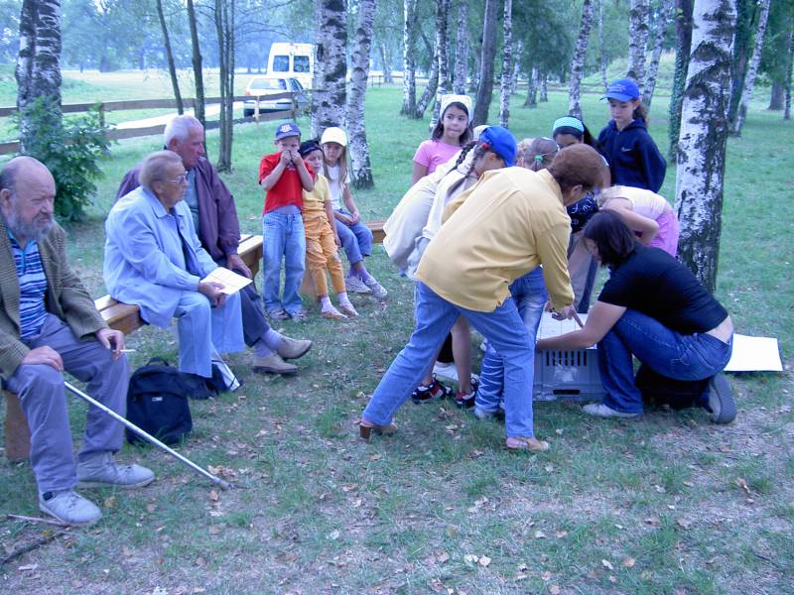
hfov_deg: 47.9
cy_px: 298
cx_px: 397
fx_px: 895
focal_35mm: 39
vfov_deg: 36.8
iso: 100
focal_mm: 8
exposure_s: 1/80
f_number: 2.8
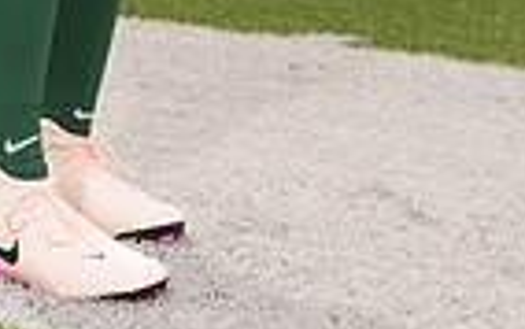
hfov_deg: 12.2
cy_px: -484
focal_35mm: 171
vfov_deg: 7.2
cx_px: 104
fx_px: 2449
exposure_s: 1/200
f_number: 9
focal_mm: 53
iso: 125
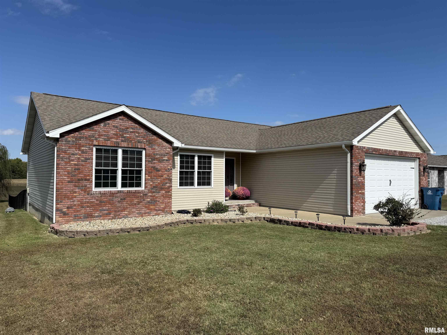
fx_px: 310
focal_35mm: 24
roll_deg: +0.0
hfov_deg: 71.6
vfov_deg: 56.8
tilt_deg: +2.4
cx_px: 224
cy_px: 168
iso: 80
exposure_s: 1/6711
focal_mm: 6.76
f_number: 1.78
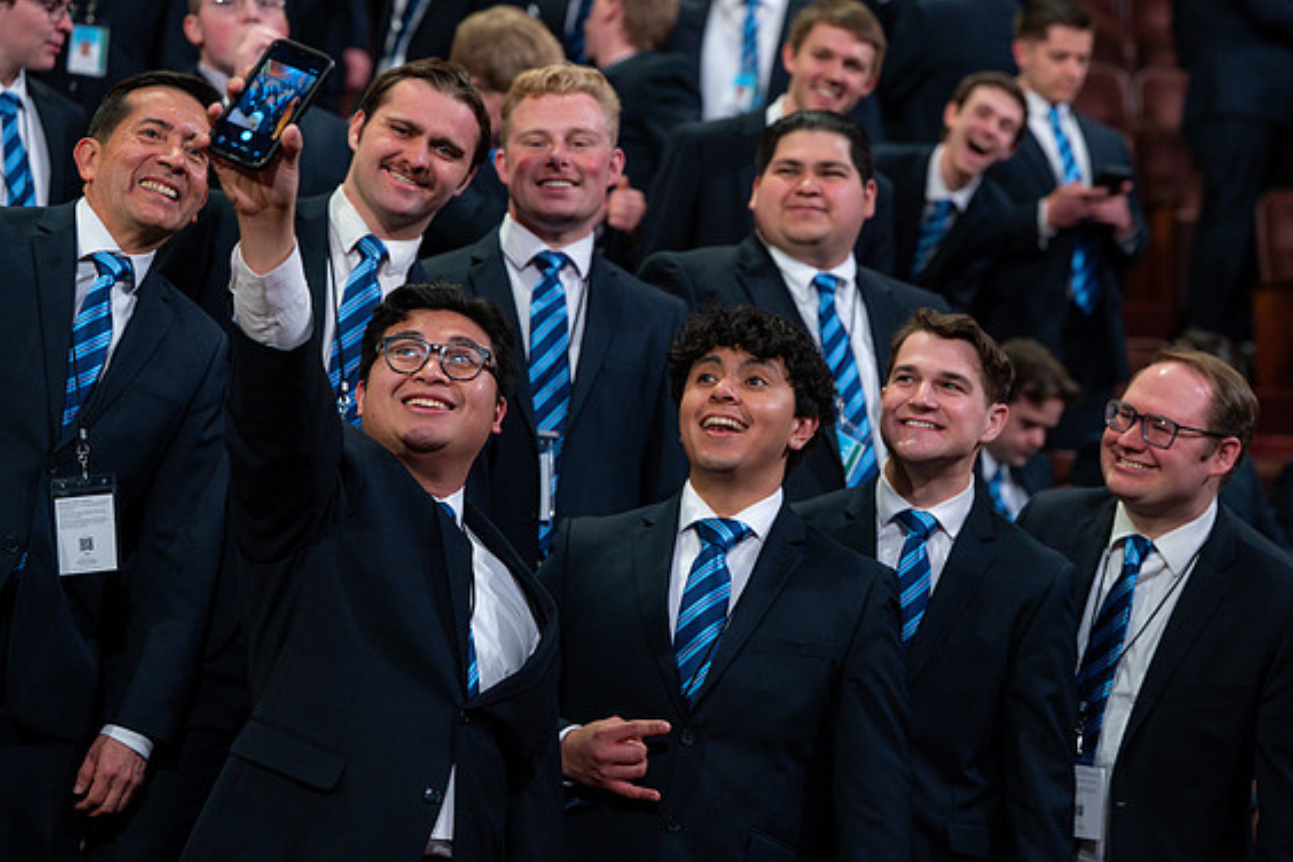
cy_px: 392
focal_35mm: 97
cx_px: 706
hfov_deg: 21.0
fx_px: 3484
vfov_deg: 14.1
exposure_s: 1/500
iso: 2500
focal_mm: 86
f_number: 3.2
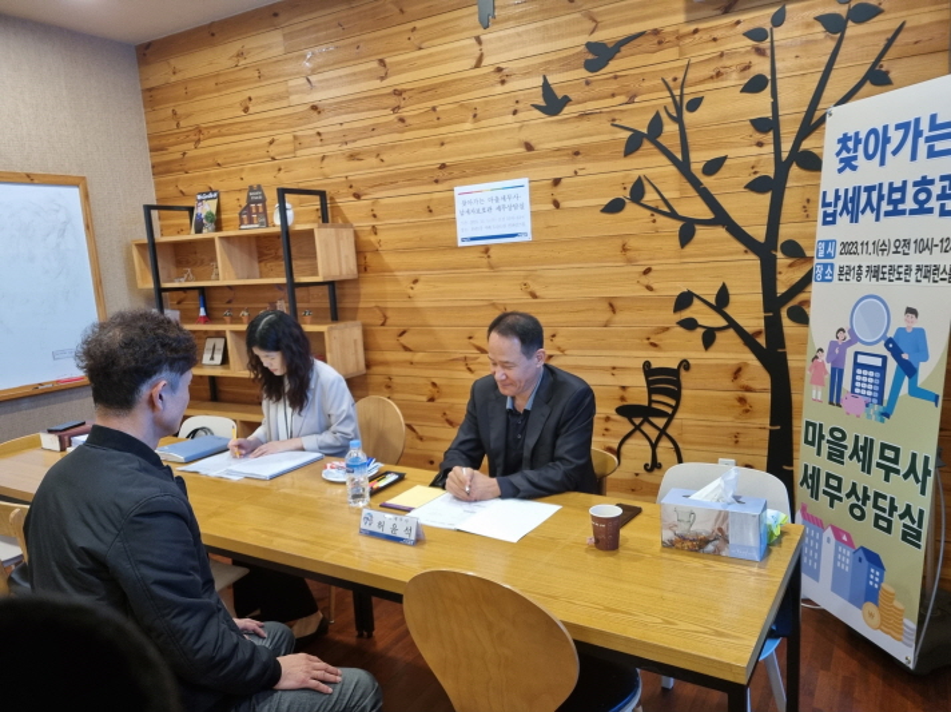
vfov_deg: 53.0
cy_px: 356
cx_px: 476
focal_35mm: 26
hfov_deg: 67.3
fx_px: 714
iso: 200
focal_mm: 5.4
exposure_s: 1/40
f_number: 1.8
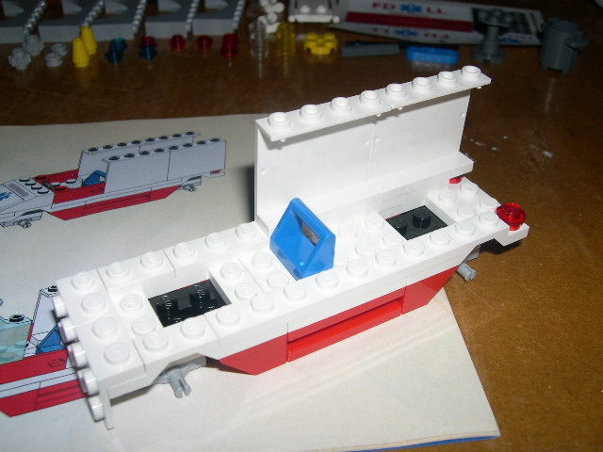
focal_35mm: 38
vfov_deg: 37.7
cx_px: 302
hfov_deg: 49.0
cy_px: 226
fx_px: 662
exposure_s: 1/60
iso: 100
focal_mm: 8
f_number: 7.6
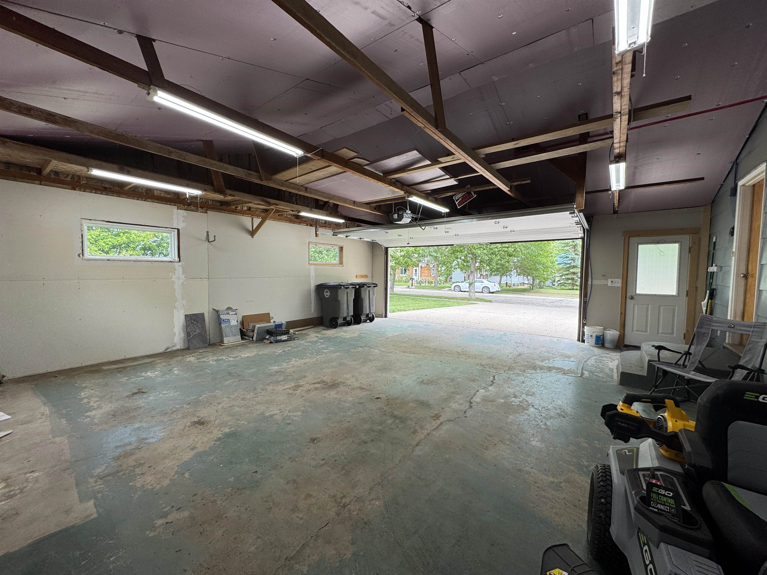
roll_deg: -1.0
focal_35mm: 14
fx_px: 310
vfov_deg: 85.7
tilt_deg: -2.7
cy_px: 288
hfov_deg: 102.1
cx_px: 384
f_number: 2.2
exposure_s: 1/170
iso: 40
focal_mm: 2.22
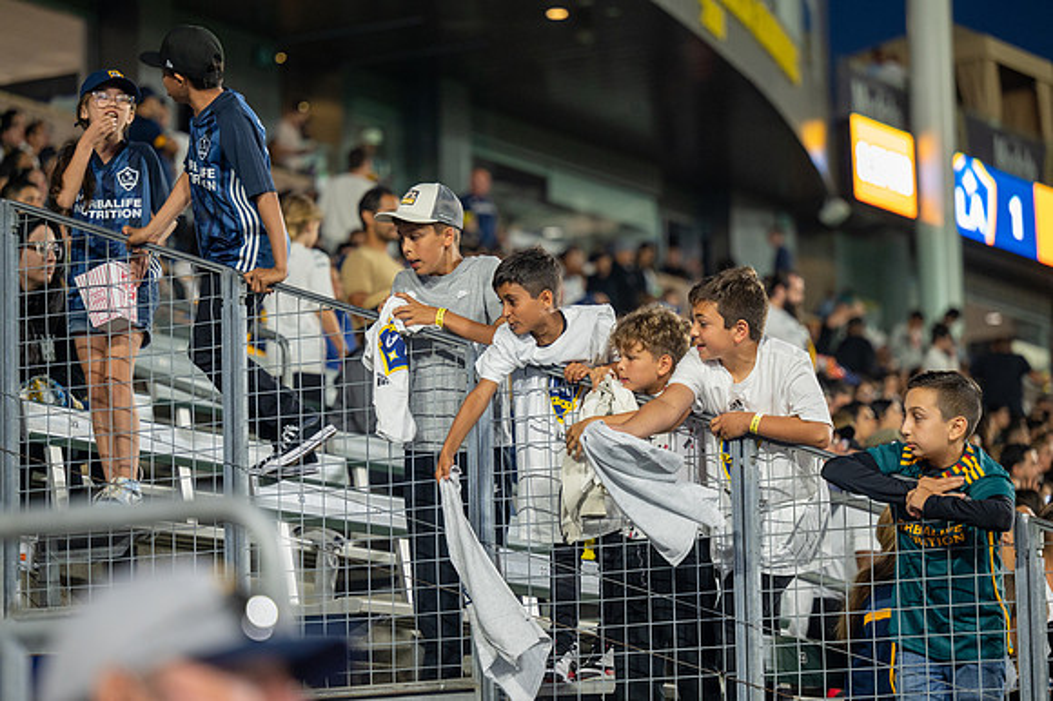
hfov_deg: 15.3
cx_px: 519
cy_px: 350
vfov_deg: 10.2
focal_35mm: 134
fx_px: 3908
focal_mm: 125
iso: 1600
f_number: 2.8
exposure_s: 1/250
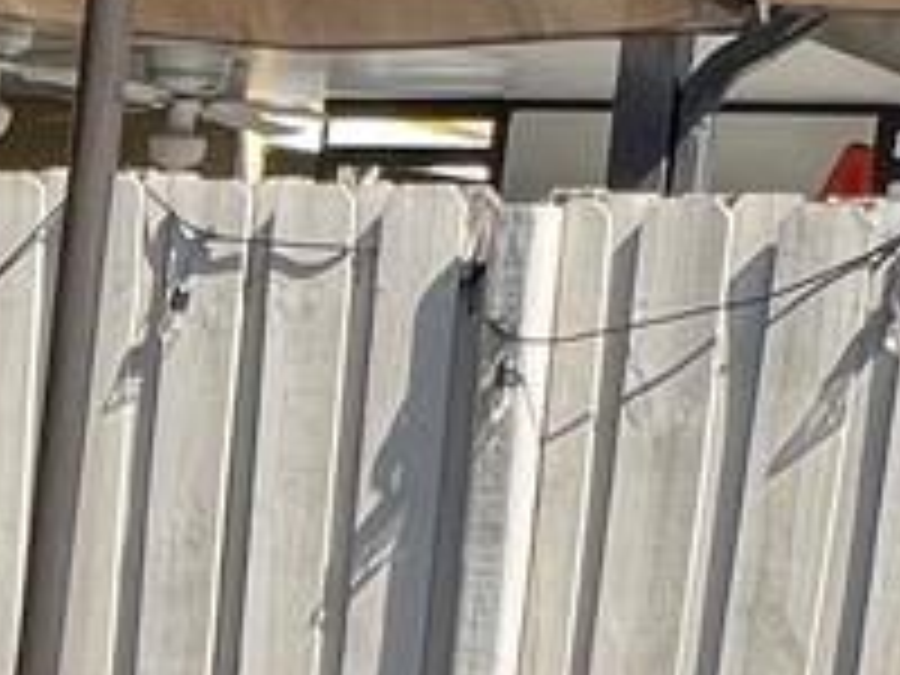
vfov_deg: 13.2
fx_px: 2704
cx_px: -360
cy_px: 1120
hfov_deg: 17.4
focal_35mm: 104
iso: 32
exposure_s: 1/423
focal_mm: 1.57
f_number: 1.8
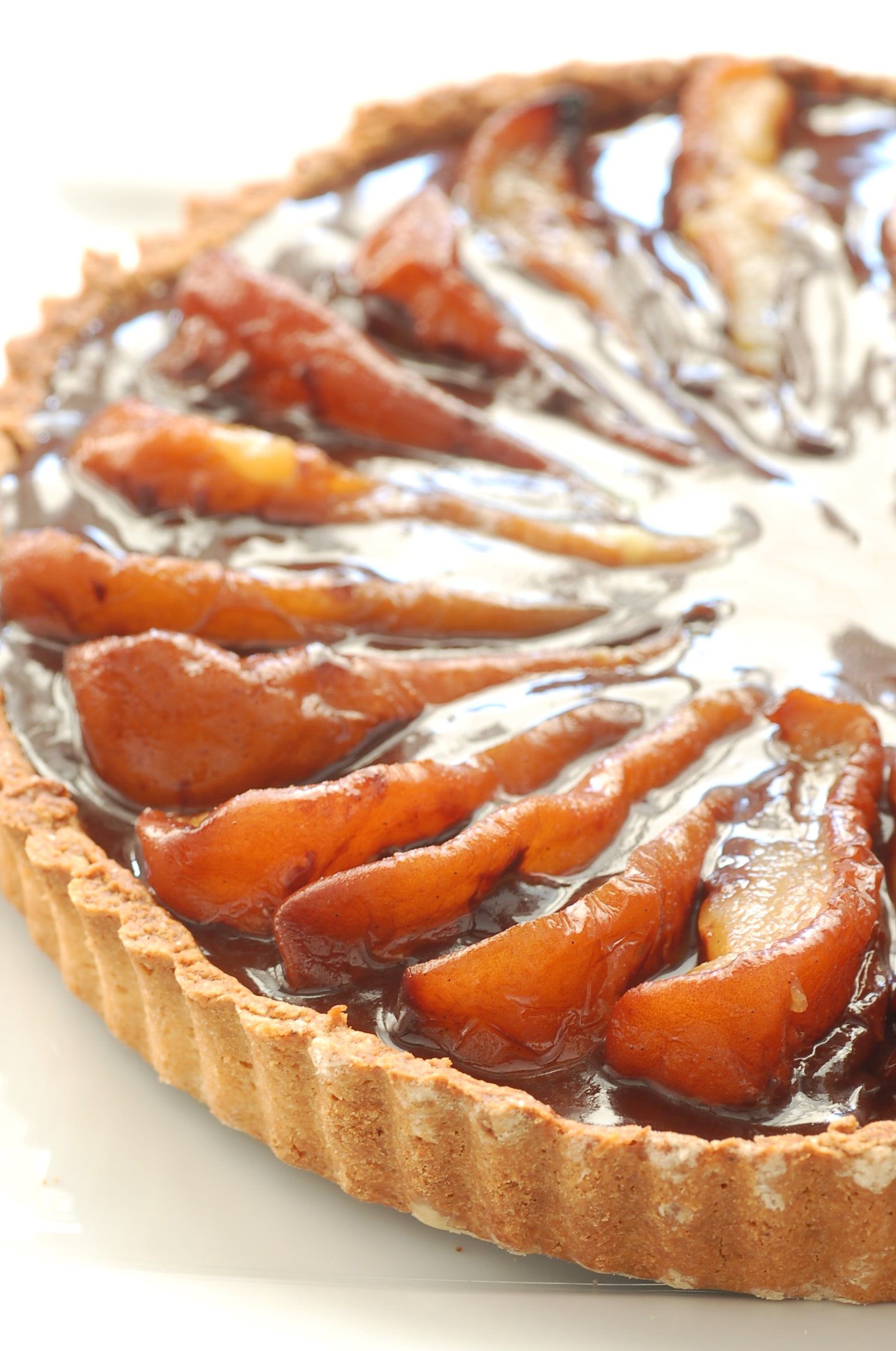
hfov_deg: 10.1
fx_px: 5058
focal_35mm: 135
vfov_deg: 15.2
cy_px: 676
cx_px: 448
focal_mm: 90
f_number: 8
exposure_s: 1/2.5
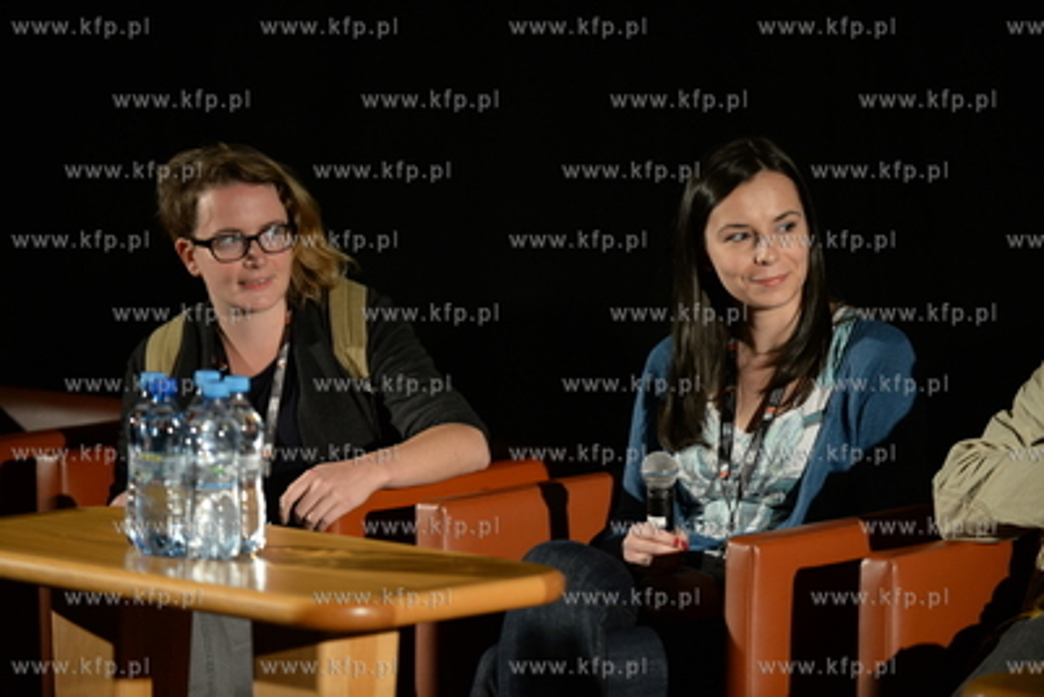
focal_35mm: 200
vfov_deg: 6.9
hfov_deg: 10.3
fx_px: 5802
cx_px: 522
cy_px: 348
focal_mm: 200
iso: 1600
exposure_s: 1/200
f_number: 2.8
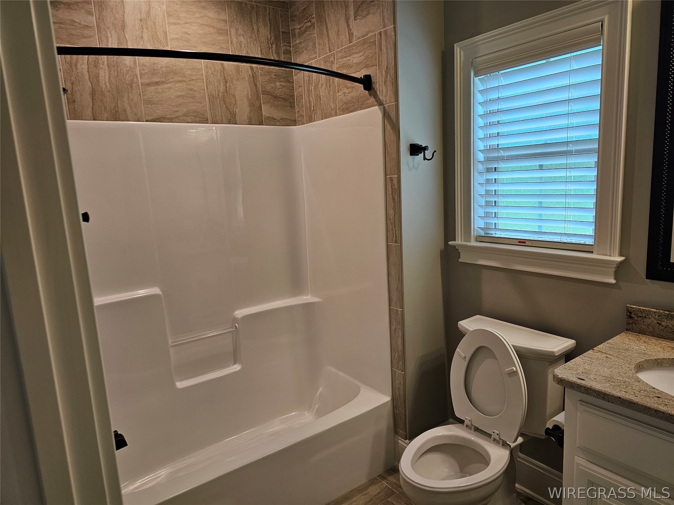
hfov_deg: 73.9
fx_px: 448
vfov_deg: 58.9
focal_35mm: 23
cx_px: 337
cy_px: 252
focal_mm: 6.3
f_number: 1.7
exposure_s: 1/120
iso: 100
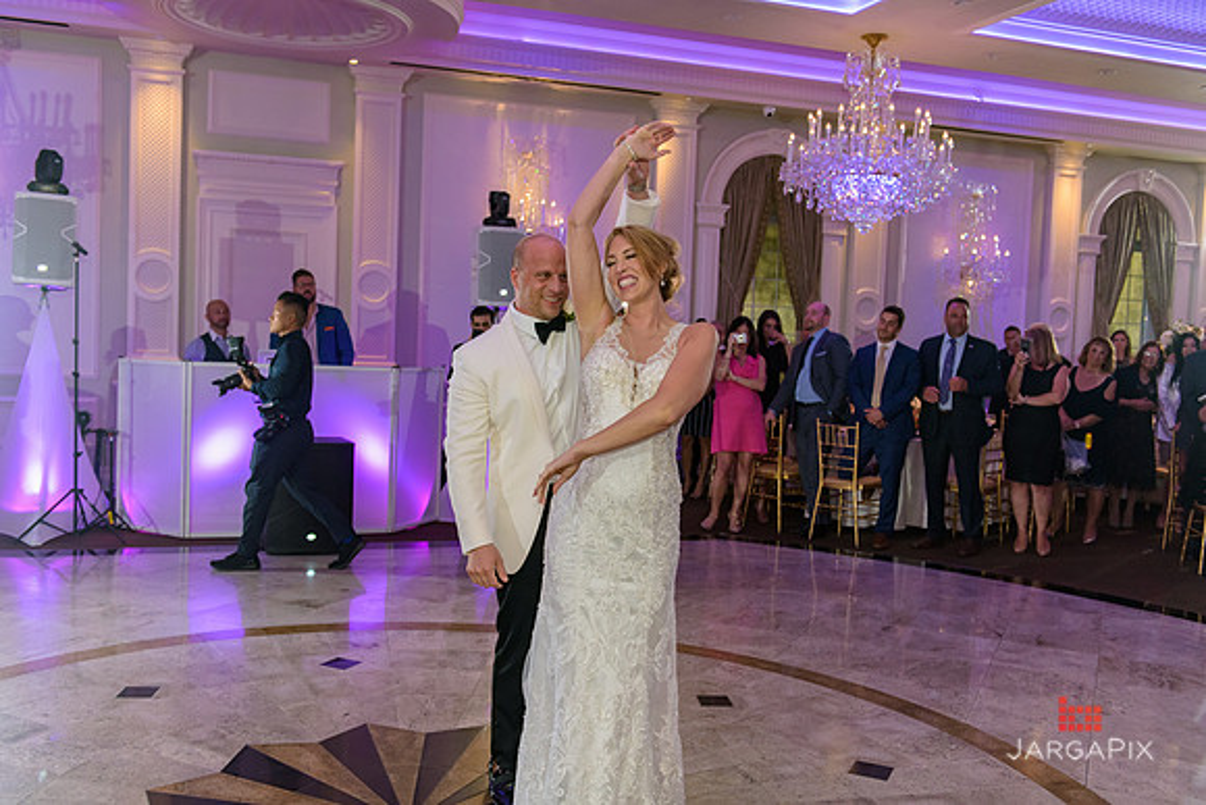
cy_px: 402
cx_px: 603
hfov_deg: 55.8
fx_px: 1139
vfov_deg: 38.9
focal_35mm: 34
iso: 1600
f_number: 3.2
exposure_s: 1/125
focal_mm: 34
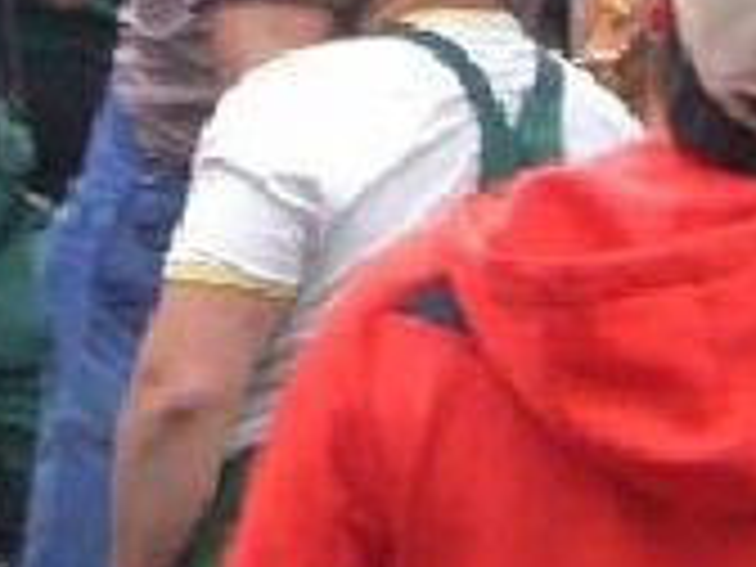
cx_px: 565
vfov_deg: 2.8
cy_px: -558
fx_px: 11750
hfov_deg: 3.7
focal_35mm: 538
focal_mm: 18.6
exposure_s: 1/80
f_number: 5.2
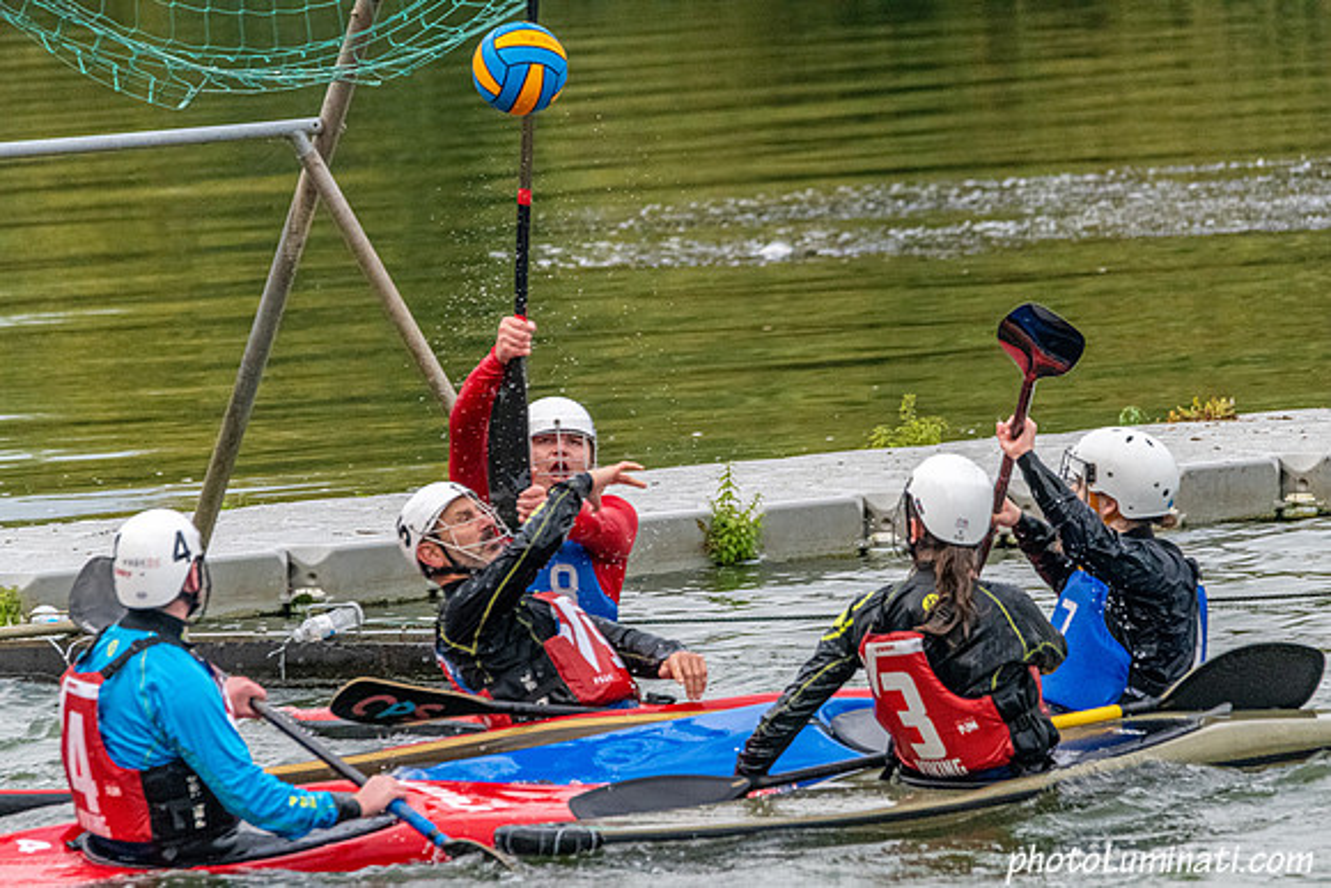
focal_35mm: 517
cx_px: 763
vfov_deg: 2.7
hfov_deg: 4.0
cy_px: 573
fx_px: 19101
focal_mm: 400
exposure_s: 1/2000
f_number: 8
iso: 3200
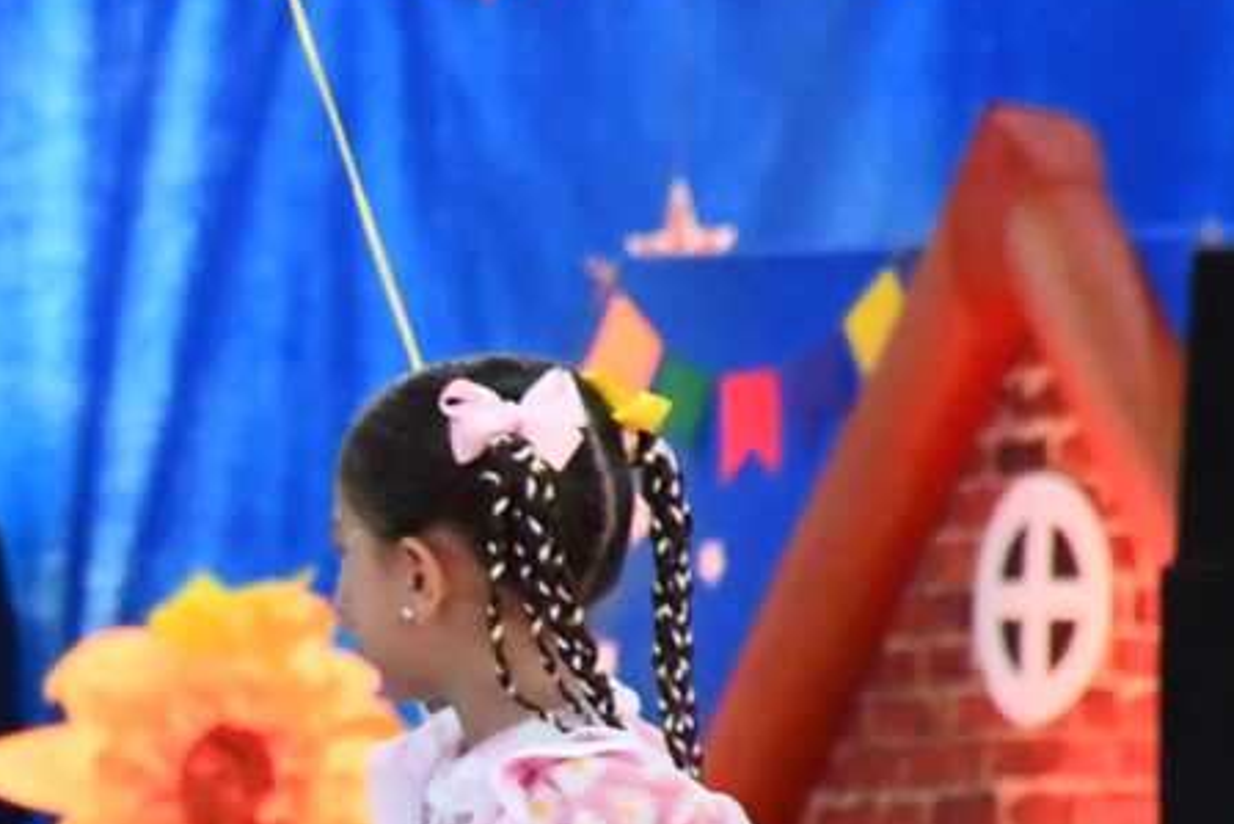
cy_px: 1067
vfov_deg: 1.5
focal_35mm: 900
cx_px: -716
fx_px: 30858
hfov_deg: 2.3
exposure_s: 1/250
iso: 5000
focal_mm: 140
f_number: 5.6
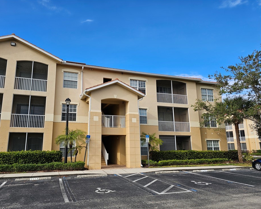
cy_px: 108
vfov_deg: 56.8
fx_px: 193
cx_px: 116
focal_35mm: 25
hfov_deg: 67.9
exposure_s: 1/603
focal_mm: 6.3
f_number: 1.7
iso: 10
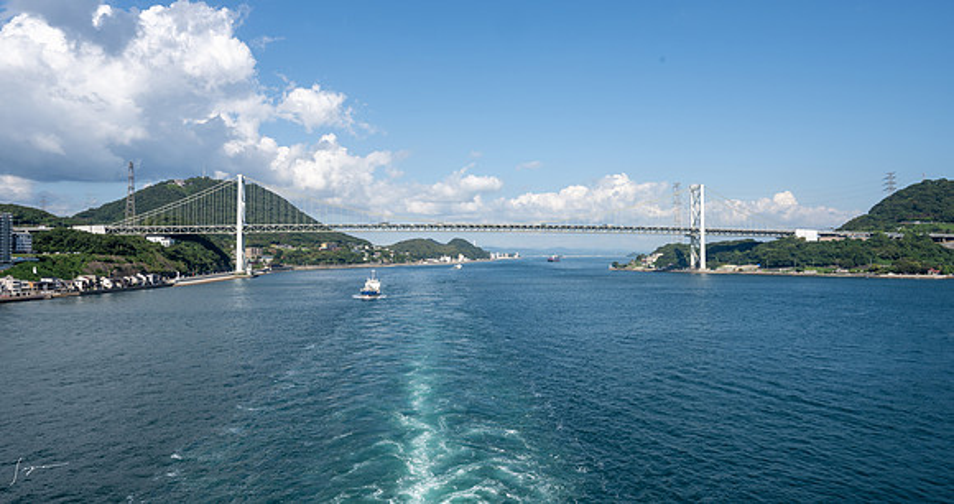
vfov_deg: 43.1
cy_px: 231
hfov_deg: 73.7
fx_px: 636
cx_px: 477
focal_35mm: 26
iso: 125
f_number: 11
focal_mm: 24
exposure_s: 1/160
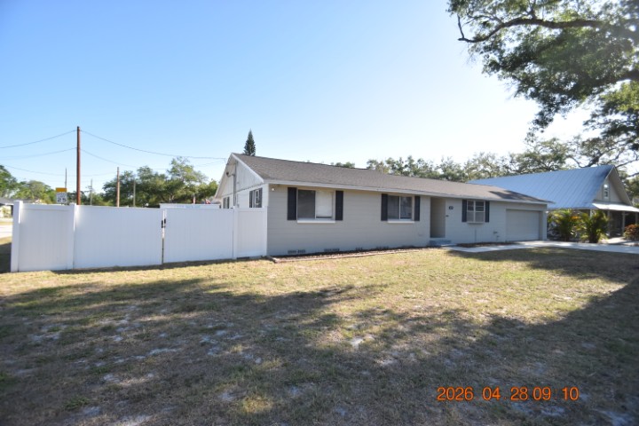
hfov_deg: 100.4
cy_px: 213
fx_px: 266
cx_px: 320
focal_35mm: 15
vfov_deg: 77.3
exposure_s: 1/4000
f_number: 3.5
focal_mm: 10
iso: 800
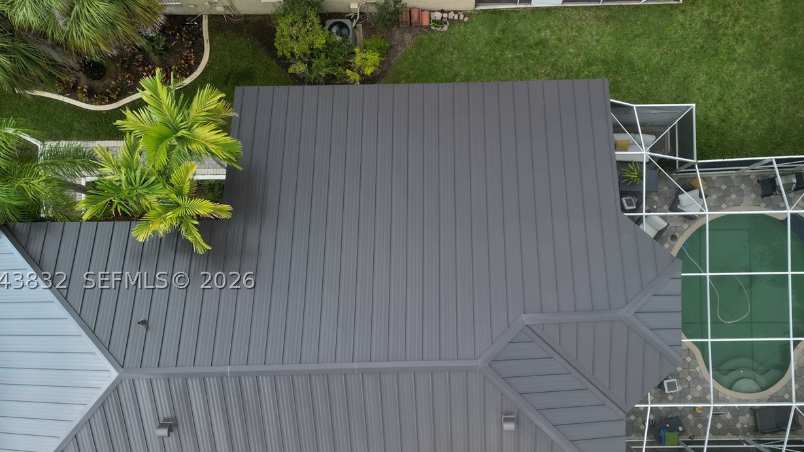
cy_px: 280
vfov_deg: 34.5
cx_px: 456
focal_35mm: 34
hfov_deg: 57.8
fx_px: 725
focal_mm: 6.72
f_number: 1.7
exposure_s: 1/90
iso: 130
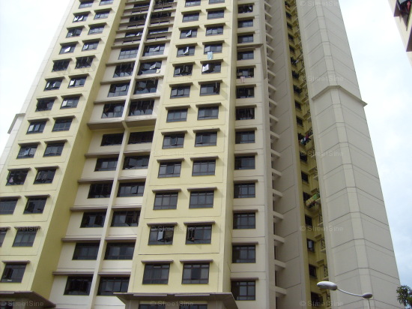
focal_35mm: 35
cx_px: 206
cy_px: 154
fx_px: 416
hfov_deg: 52.6
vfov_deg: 40.7
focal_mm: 5.8
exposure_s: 1/350
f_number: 7.1
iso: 80
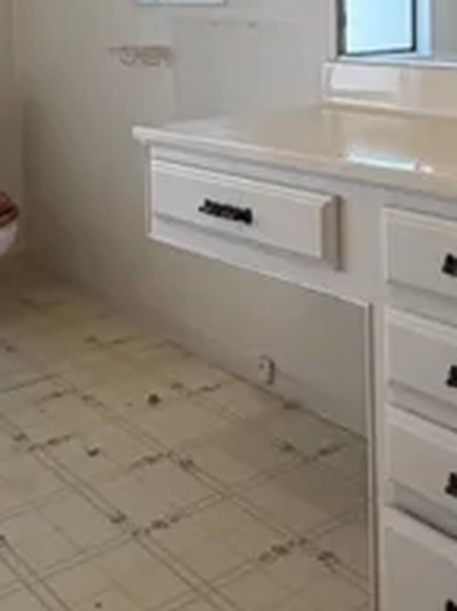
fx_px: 953
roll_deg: +1.2
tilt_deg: -2.4
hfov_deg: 26.9
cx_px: 263
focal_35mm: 54
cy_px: 31
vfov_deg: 33.2
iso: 160
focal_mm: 2.22
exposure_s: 1/120
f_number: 2.2
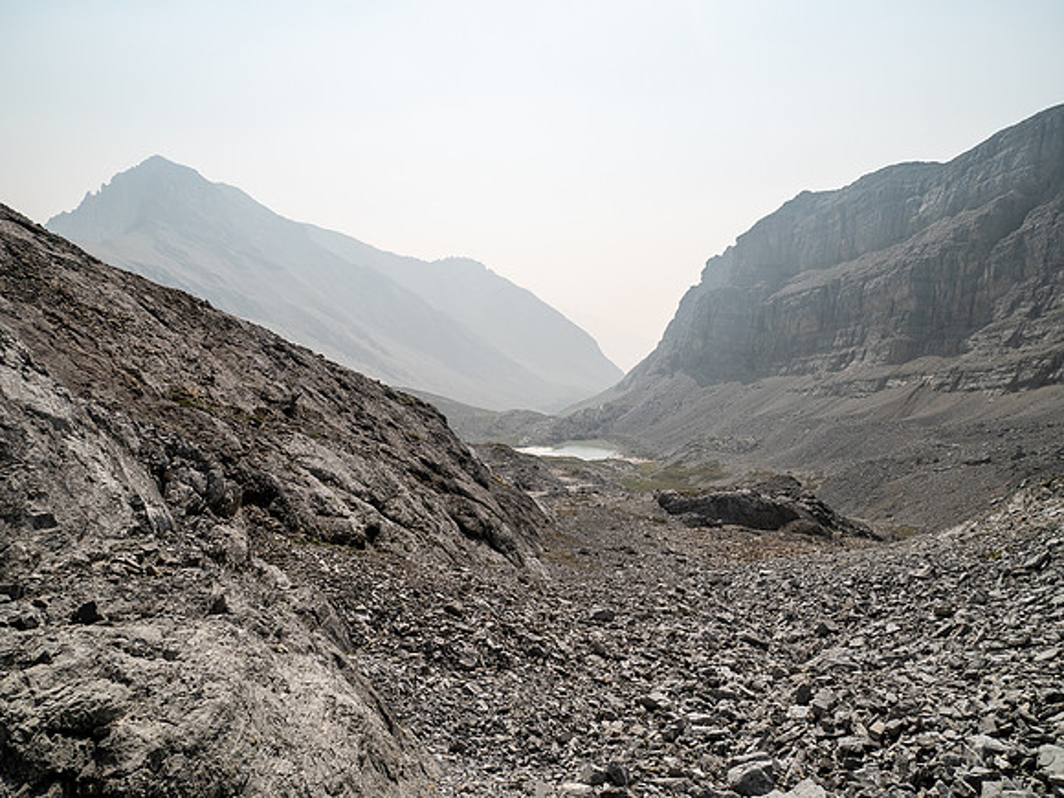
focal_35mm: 24
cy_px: 399
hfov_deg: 71.6
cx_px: 532
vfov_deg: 56.8
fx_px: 738
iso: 200
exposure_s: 1/400
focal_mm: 12
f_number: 8
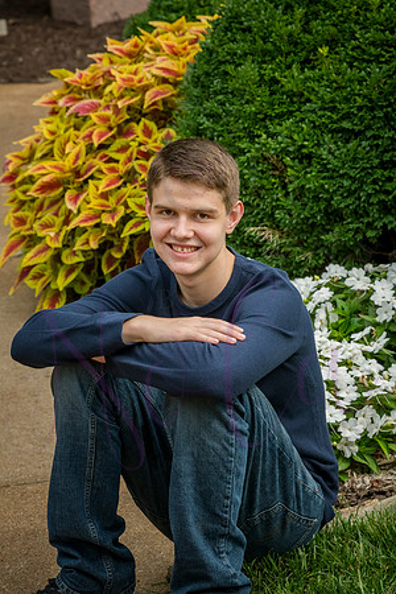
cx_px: 198
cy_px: 297
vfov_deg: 19.5
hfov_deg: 13.0
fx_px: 1732
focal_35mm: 105
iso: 640
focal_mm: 105
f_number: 10
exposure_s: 1/500
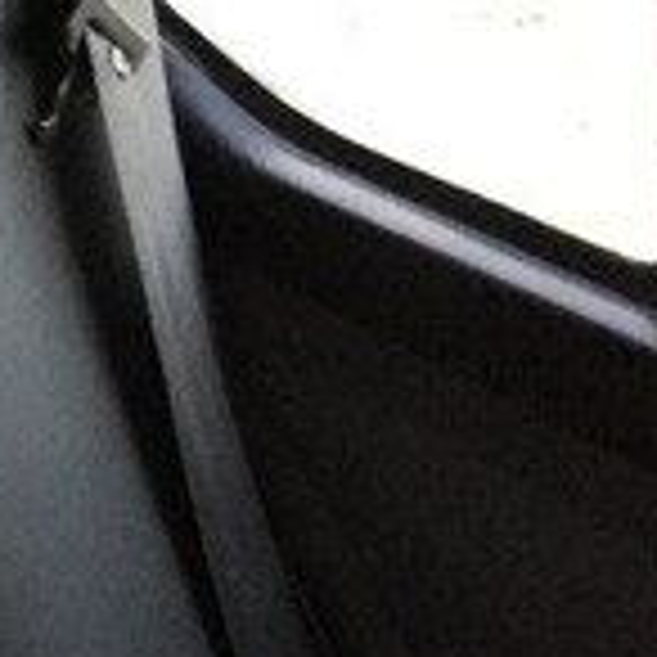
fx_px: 2491
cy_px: 317
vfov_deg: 15.0
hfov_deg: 12.6
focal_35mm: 116
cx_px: -765
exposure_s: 1/17
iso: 400
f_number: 2.2
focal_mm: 4.15
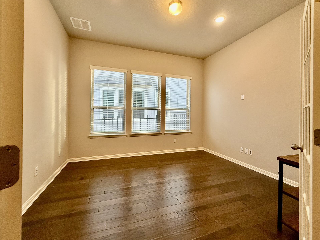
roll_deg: -0.8
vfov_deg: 81.7
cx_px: 160
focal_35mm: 15
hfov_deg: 98.2
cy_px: 113
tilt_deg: +0.9
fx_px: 139
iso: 200
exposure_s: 1/120
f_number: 2.2
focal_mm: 2.22
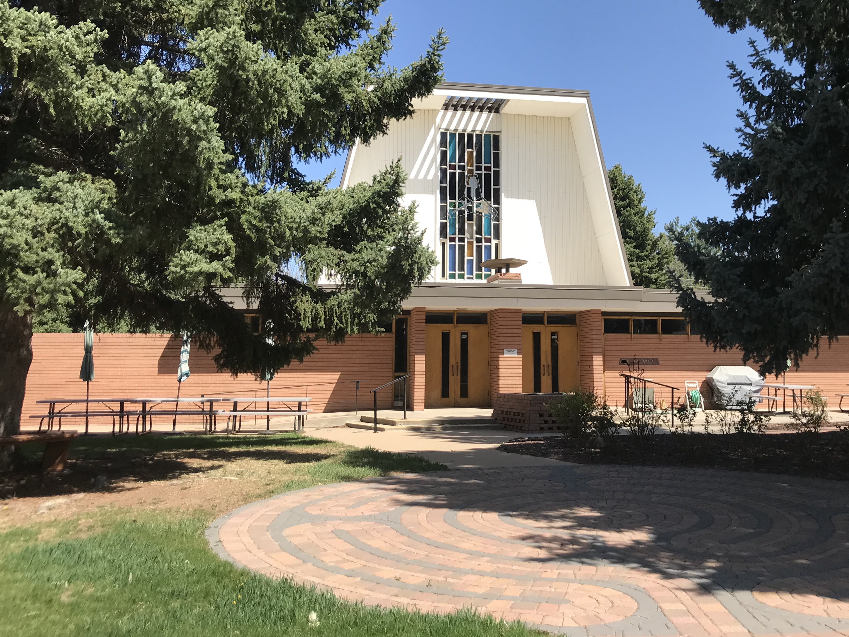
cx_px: 499
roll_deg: -0.6
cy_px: 246
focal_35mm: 36
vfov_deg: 39.4
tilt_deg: +8.6
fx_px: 883
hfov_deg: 51.1
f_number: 1.8
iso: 20
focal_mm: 3.99
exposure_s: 1/1429
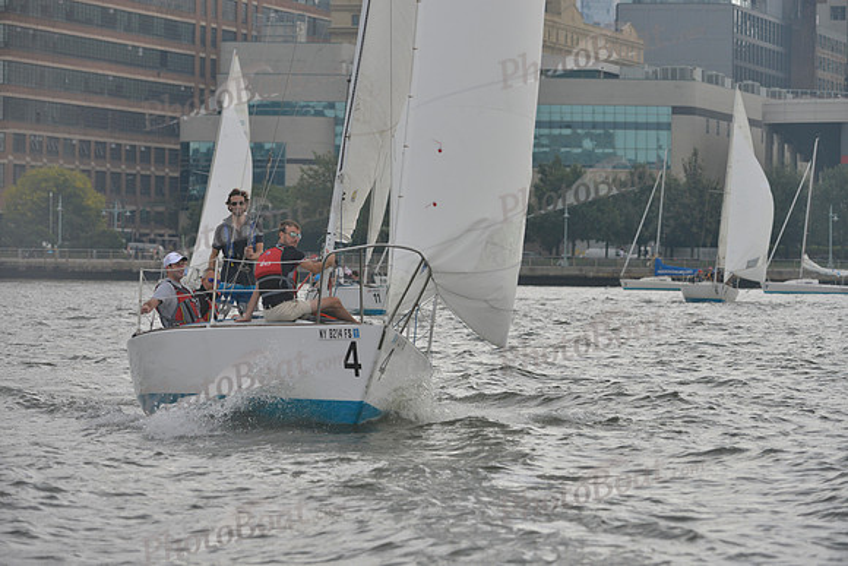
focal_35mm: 200
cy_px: 283
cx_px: 424
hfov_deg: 10.3
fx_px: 4712
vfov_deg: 6.9
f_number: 8
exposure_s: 1/1000
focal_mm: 200
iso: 400
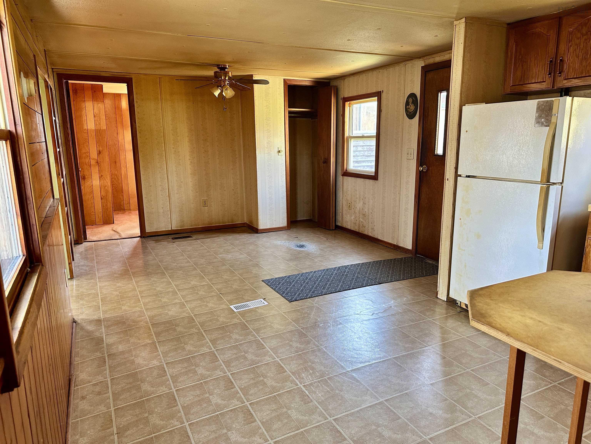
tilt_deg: -11.7
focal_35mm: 24
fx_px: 410
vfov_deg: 56.8
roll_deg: +0.7
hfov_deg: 71.6
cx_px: 296
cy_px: 222
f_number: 1.78
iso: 200
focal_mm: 6.86
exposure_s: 1/60
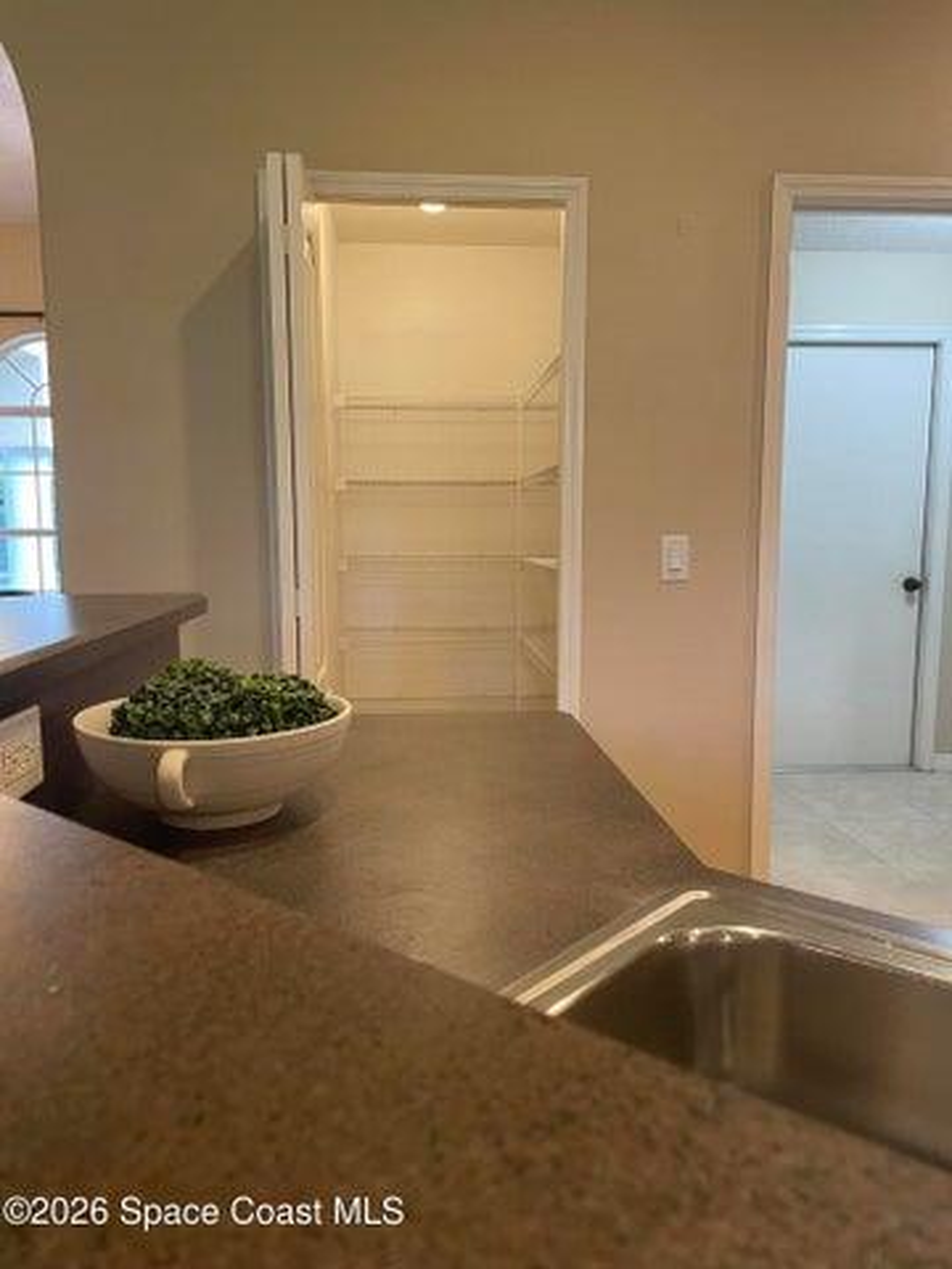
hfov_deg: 53.1
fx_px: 953
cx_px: 476
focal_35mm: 26
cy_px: 634
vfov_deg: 67.3
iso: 125
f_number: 1.6
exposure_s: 1/60
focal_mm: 4.2
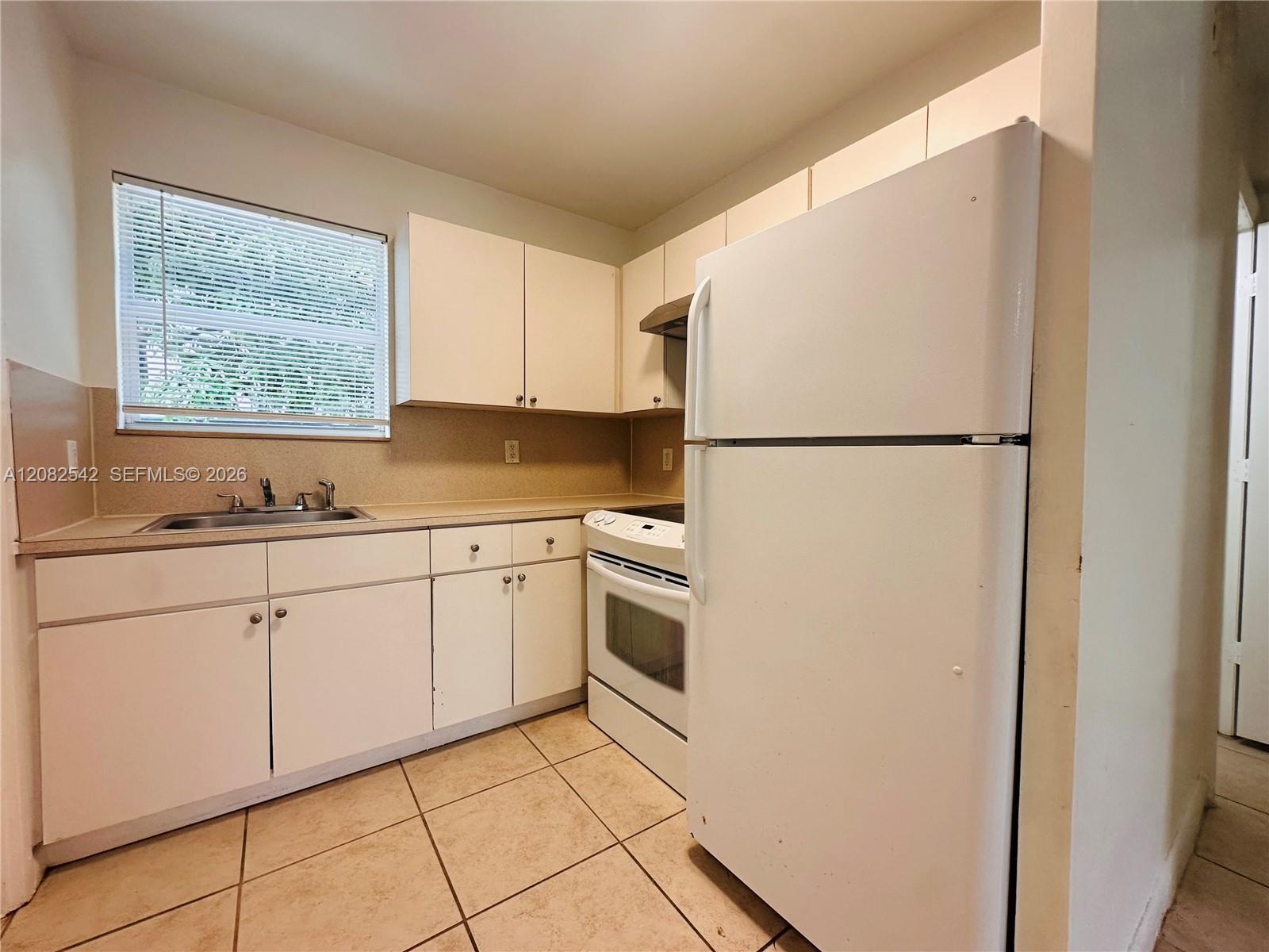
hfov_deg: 102.1
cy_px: 476
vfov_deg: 85.7
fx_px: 513
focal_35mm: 14
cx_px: 634
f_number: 2.2
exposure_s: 1/120
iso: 160
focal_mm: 2.22
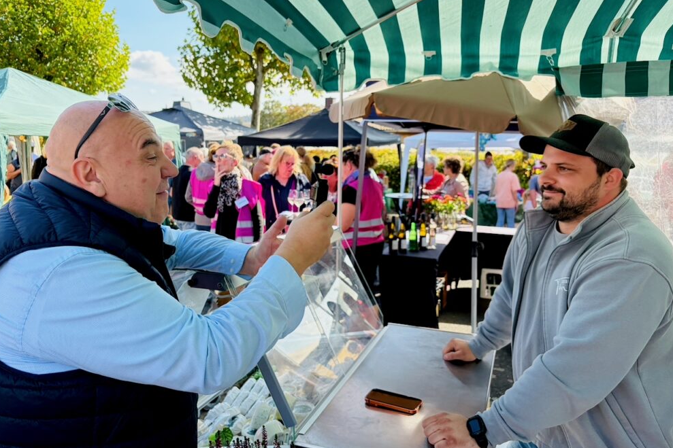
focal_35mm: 28
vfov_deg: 46.3
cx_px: 327
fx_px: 523
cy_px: 201
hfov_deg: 65.5
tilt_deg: -8.9
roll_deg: -1.2
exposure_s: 1/895
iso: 64
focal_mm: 5.96
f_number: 1.6
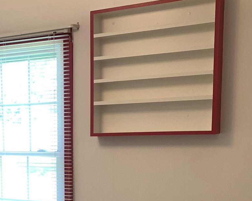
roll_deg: +2.0
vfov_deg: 22.1
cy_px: 209
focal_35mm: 66
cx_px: 21
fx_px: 492
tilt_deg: -10.1
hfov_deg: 27.6
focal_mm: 4.25
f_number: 1.8
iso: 80
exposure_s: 1/60
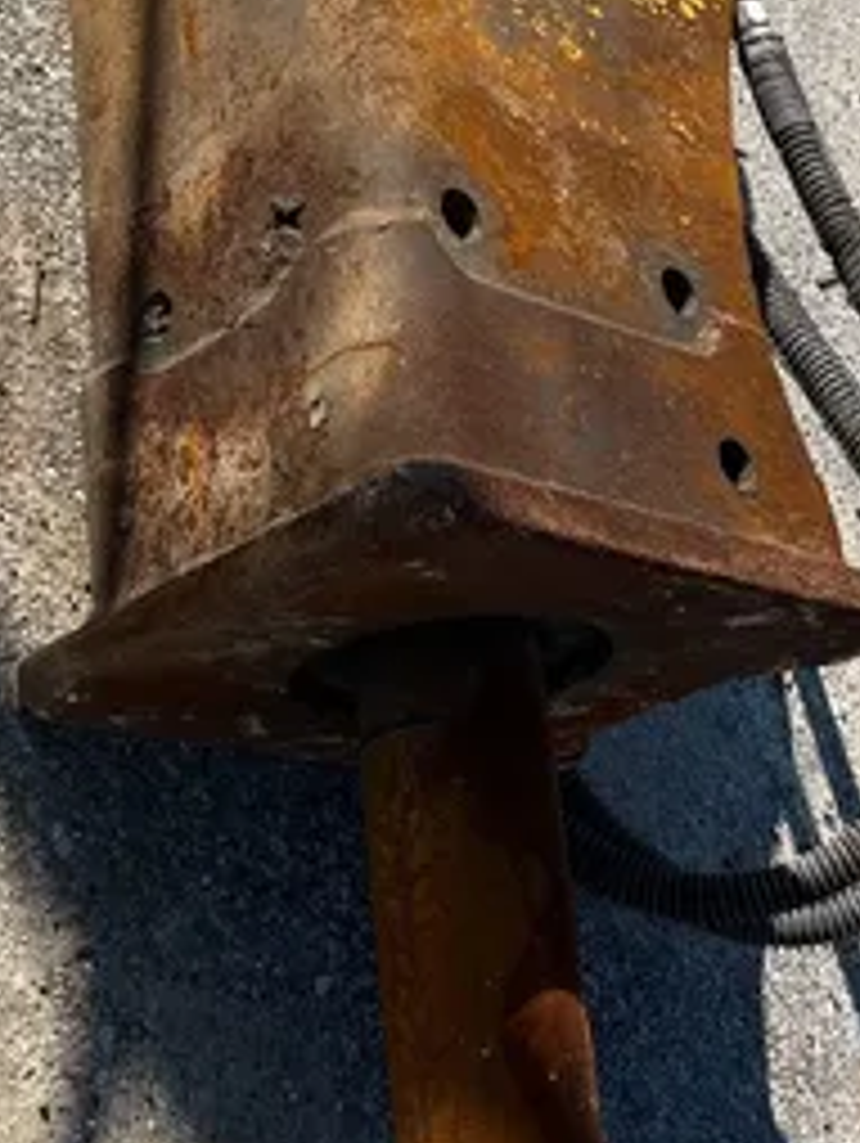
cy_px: 299
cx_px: 446
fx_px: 2480
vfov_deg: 25.7
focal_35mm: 75
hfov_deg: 19.7
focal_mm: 5.1
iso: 50
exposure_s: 1/2899
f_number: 1.6
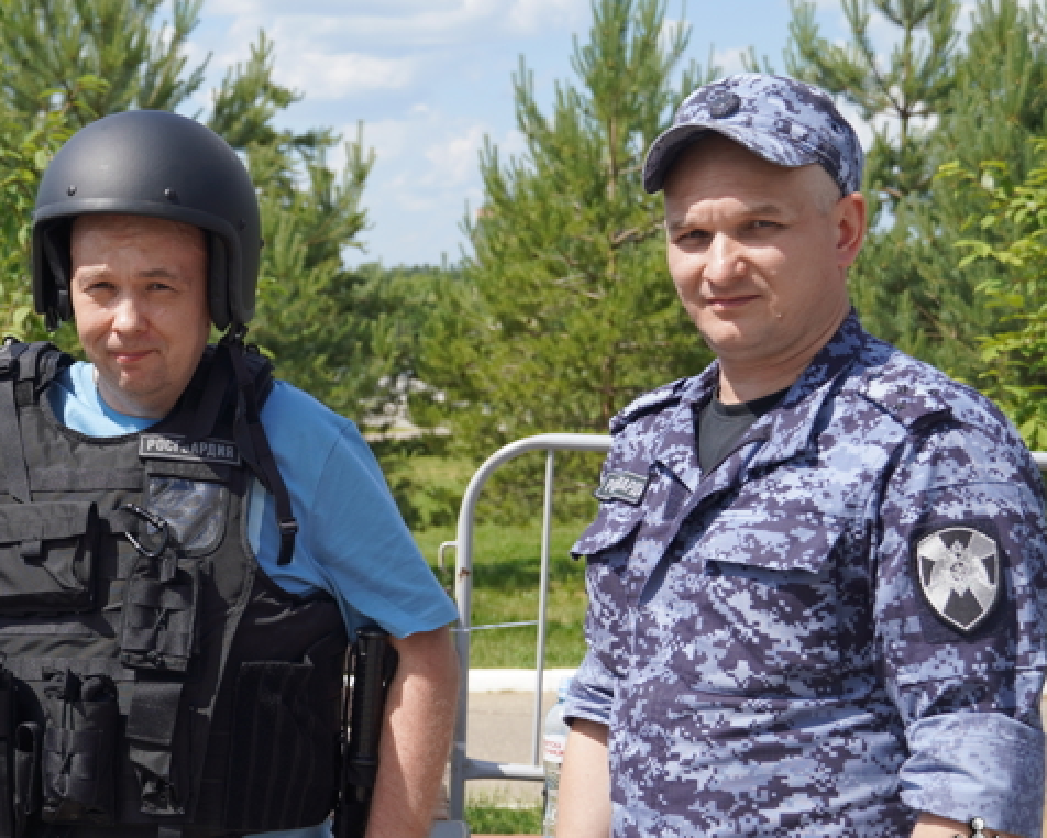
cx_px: 293
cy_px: 528
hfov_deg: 27.3
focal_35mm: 69
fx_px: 2130
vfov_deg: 22.2
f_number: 4.5
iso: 100
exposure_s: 1/500
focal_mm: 31
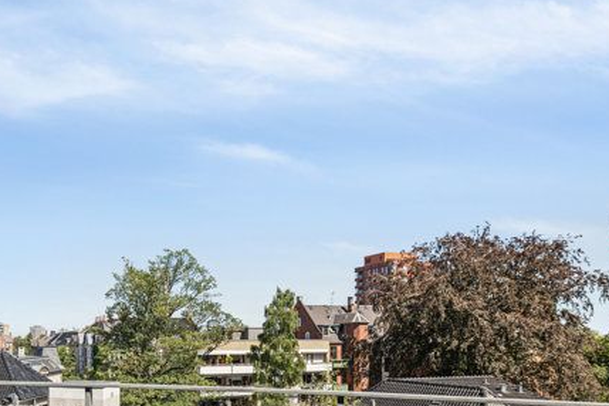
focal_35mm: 28
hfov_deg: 60.6
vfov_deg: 43.7
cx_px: 129
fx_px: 474
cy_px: 339
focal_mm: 15
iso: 200
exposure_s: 1/320
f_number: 8
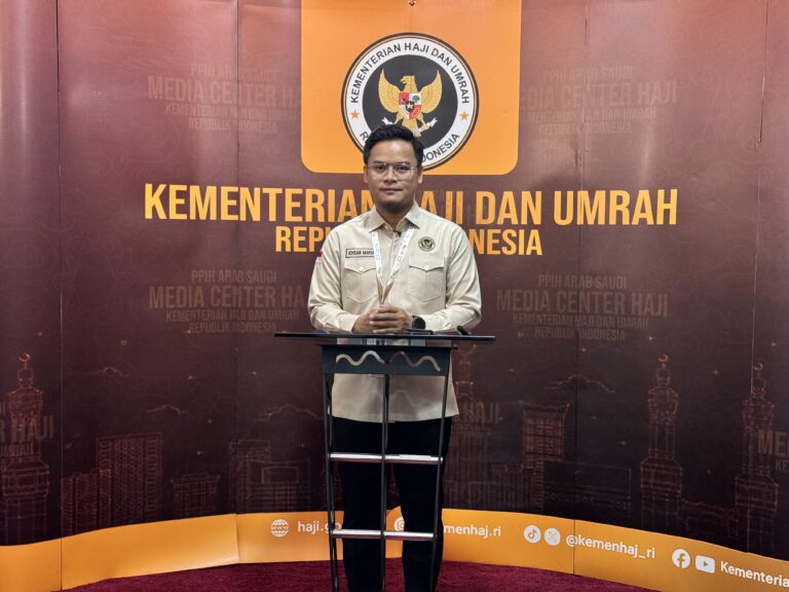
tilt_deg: -3.6
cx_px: 394
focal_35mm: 48
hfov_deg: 39.7
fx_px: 1094
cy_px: 296
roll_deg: -0.3
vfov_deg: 30.3
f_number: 1.78
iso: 200
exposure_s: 1/60
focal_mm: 6.76
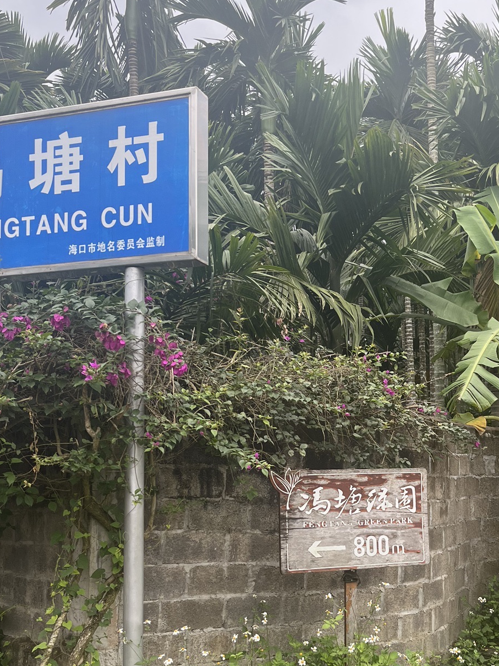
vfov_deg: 43.5
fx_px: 826
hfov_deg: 33.1
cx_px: 354
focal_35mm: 43
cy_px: 410
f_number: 1.6
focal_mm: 5.1
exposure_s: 1/727
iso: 50
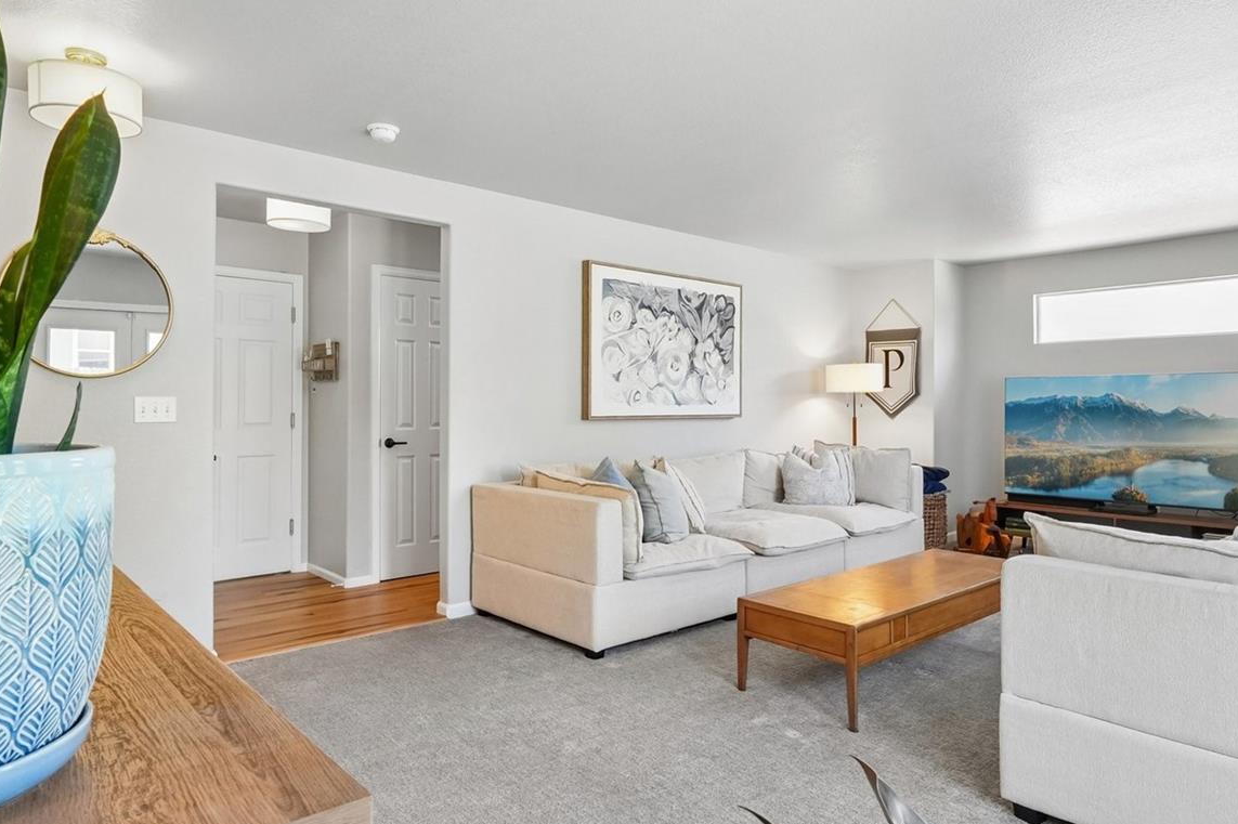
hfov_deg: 81.2
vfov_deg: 59.4
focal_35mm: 21
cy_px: 413
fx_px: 722
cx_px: 618
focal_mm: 10
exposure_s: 1/5
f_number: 8
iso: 800
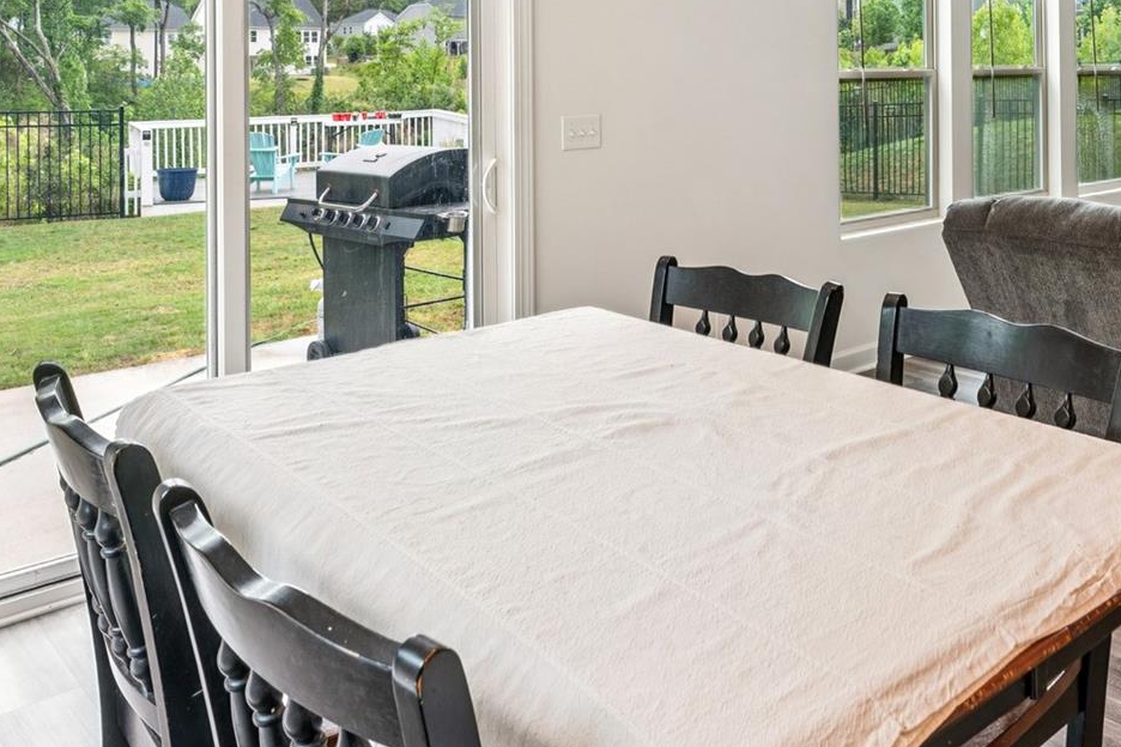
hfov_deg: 53.0
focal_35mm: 35
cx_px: 732
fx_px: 1103
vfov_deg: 35.0
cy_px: 57
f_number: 9
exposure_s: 1/6
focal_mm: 16.2
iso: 100
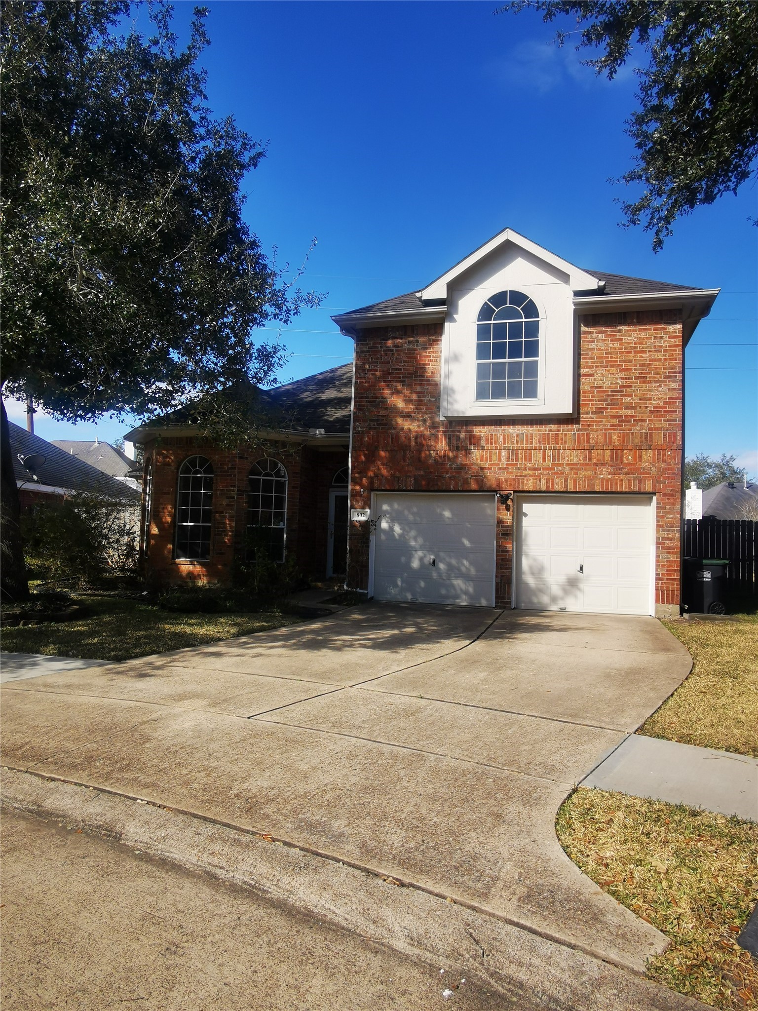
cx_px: 379
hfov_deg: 58.9
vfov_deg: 73.9
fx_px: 672
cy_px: 506
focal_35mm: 23
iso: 50
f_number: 2.2
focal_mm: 2.35
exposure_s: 1/1035
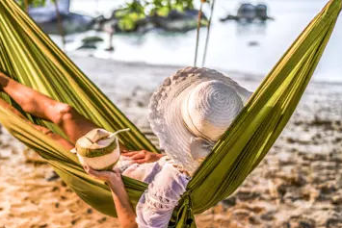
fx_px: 437
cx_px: 123
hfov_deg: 42.3
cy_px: 127
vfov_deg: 29.2
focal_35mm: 46
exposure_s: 1/640
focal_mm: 35
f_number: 1.4
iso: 100
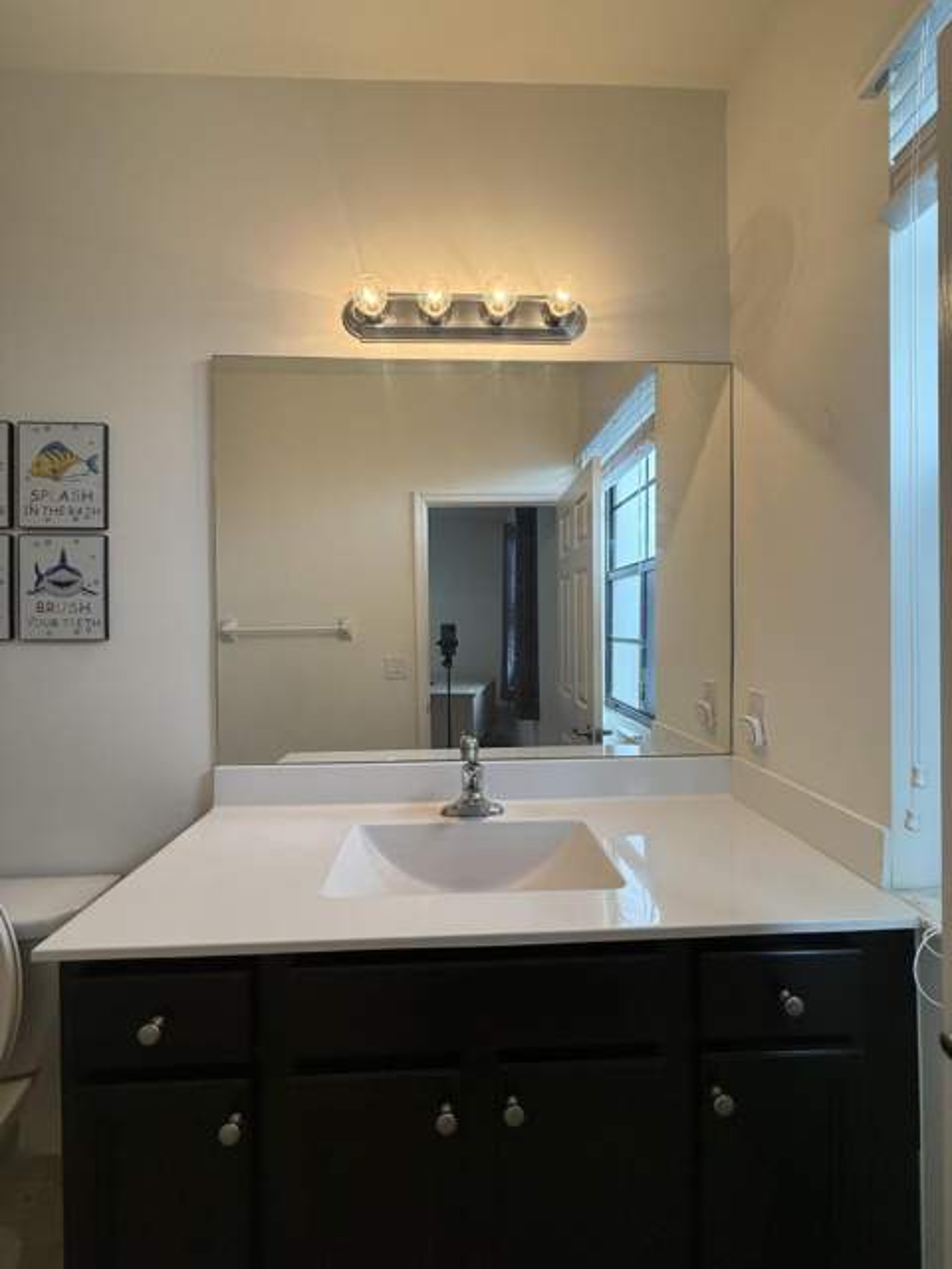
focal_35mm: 14
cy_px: 634
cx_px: 476
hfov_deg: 85.7
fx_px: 513
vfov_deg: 102.1
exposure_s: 1/120
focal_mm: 2.22
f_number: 2.2
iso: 125
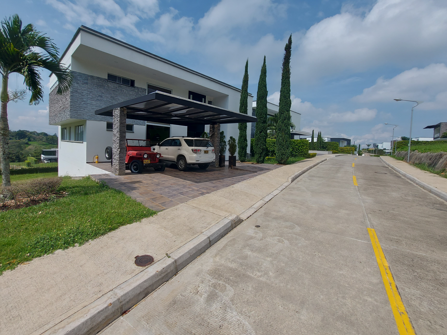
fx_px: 181
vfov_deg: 85.5
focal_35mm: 14
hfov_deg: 102.0
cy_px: 155
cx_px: 218
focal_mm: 1.74
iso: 64
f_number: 2.2
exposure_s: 1/3348
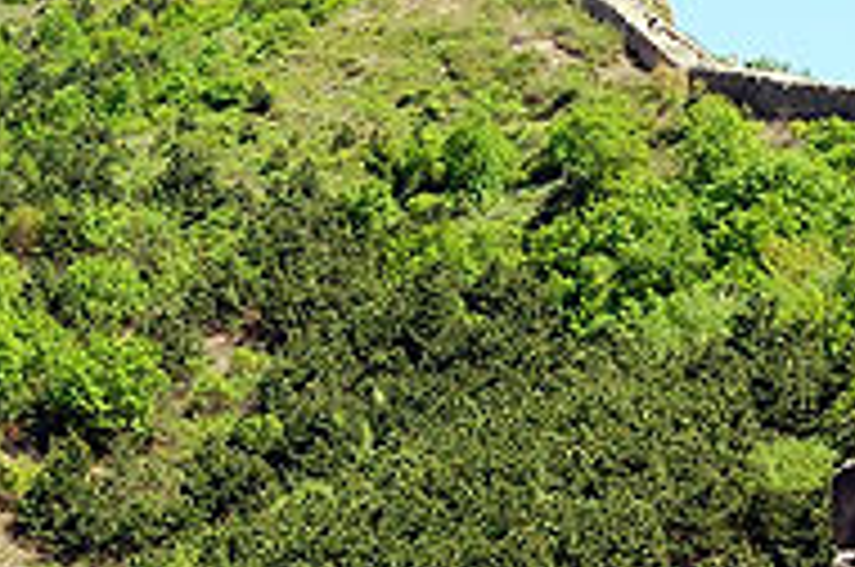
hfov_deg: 14.9
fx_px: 3272
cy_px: 286
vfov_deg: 9.9
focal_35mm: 138
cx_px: 477
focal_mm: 38
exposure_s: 1/250
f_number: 10
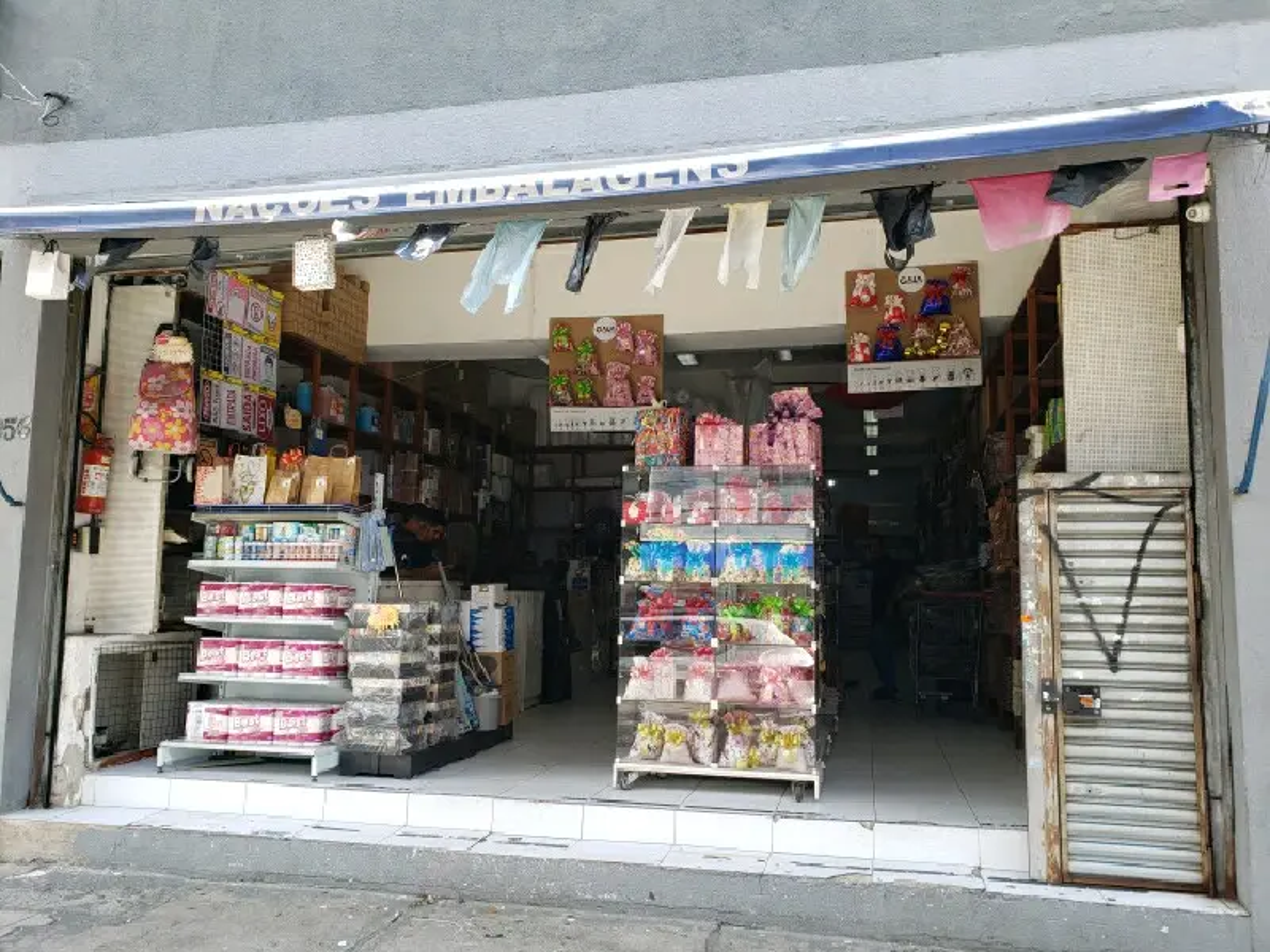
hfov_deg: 67.3
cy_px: 476
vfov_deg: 53.1
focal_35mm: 26
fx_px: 954
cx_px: 635
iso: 50
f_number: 2.4
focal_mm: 4.3
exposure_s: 1/192
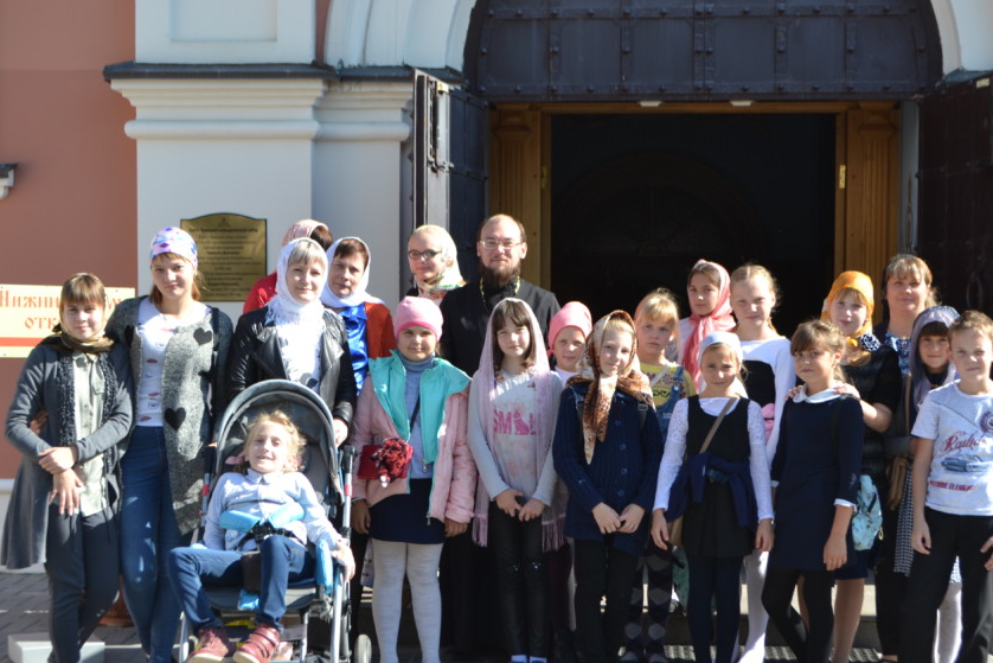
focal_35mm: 66
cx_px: 506
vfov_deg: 20.6
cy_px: 394
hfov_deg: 30.5
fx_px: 1821
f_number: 6.3
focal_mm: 36
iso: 100
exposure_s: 1/160
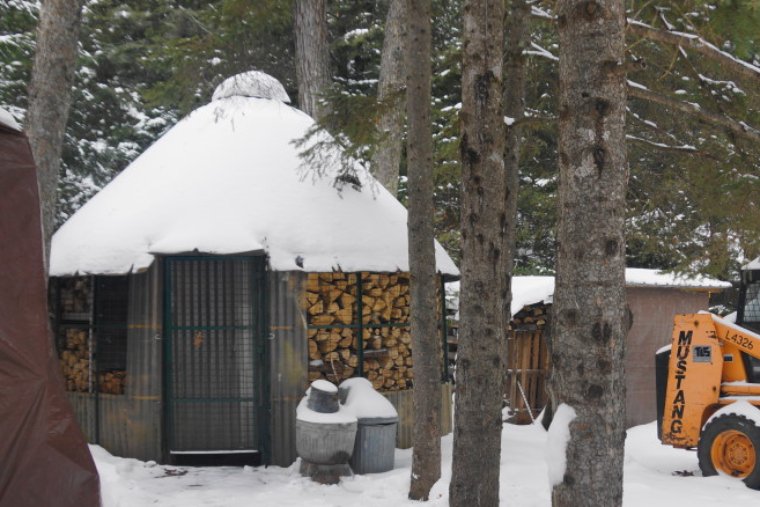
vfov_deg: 29.2
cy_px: 287
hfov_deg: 42.5
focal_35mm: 46
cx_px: 465
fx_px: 971
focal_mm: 18
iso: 100
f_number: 4.5
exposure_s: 1/80
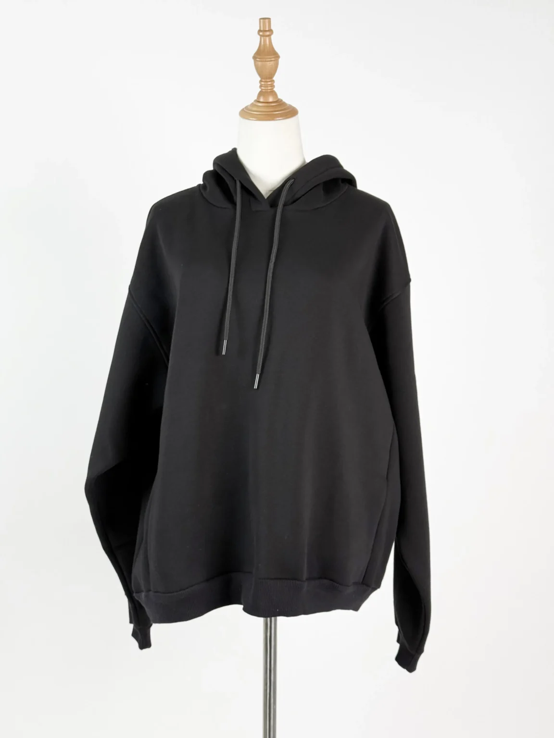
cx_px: 277
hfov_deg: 30.3
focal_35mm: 48
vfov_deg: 39.7
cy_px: 369
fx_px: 1024
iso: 50
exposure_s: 1/120
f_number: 1.78
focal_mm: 6.76
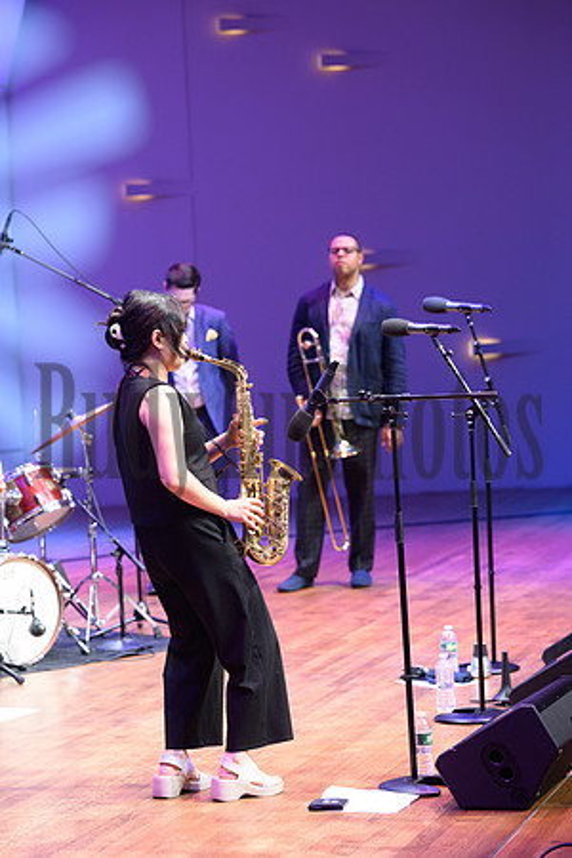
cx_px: 286
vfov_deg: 20.2
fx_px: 2407
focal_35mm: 101
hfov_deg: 13.6
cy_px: 429
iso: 1600
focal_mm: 101
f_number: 4
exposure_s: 1/125
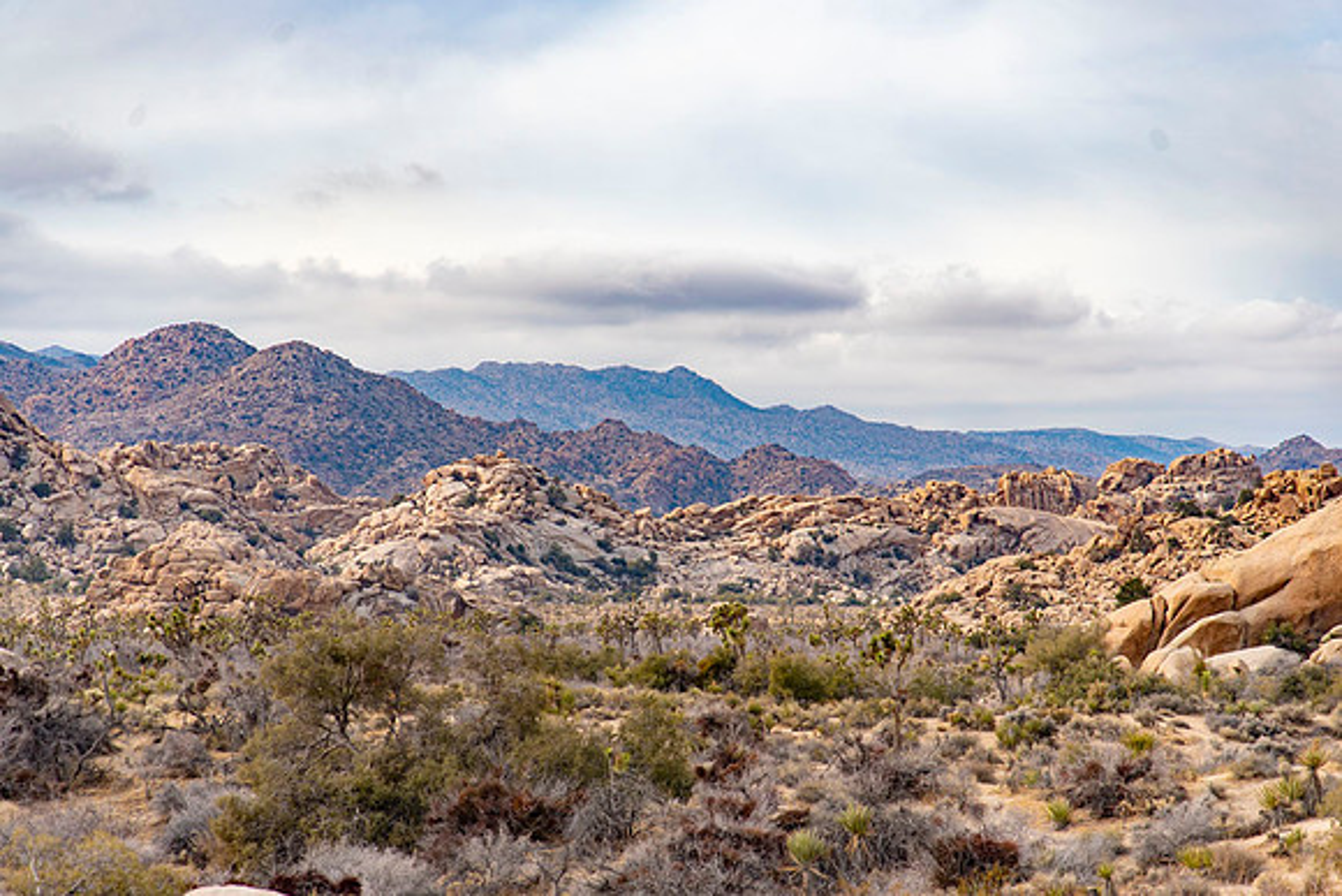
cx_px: 671
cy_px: 448
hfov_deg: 17.1
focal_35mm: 120
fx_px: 4474
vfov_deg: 11.4
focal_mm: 120
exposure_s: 1/1600
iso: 100
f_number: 4
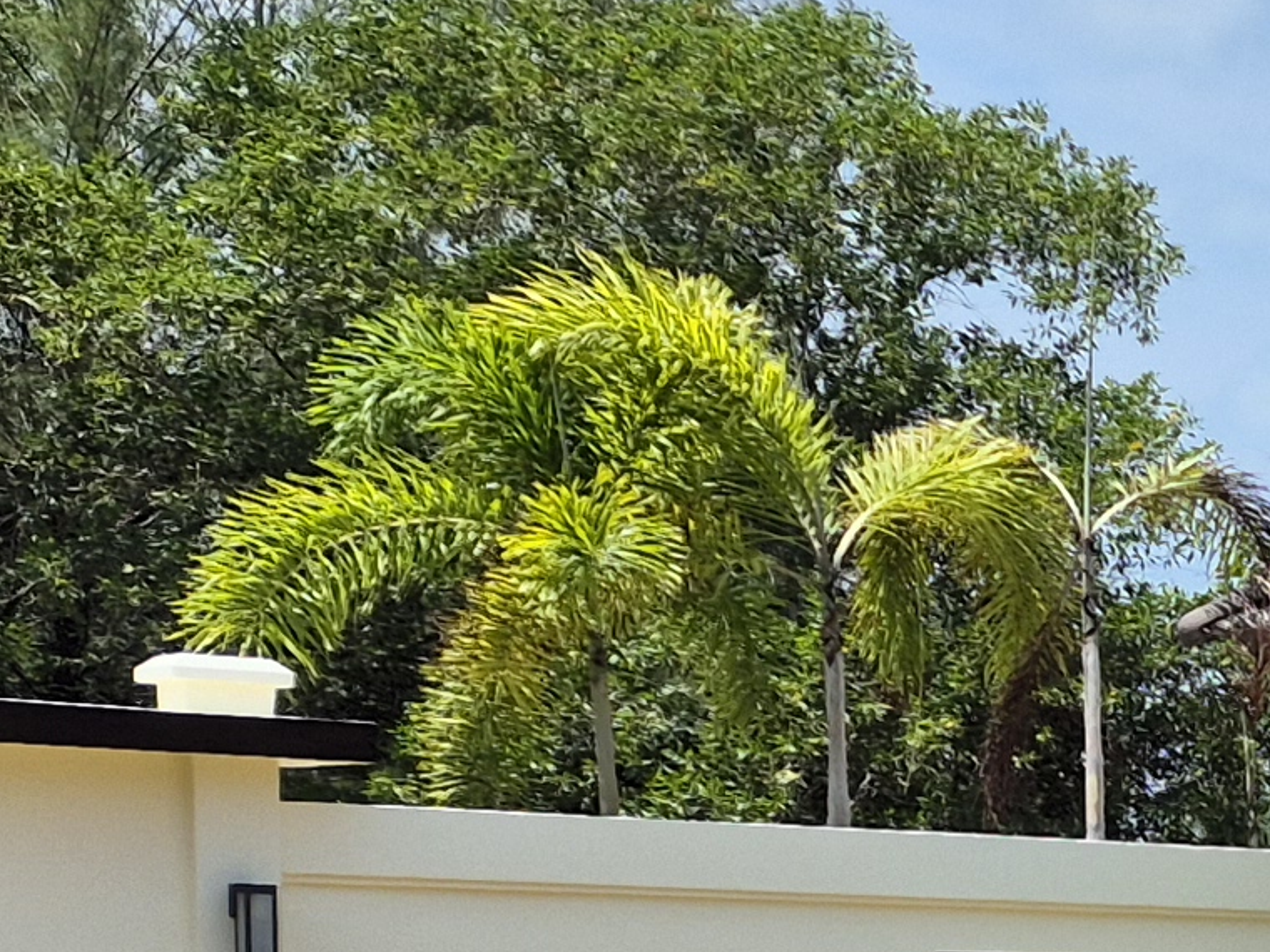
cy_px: 1378
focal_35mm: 121
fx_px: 4439
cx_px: 3061
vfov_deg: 11.8
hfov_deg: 12.6
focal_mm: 5.4
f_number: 1.8
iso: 25
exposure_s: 1/1980
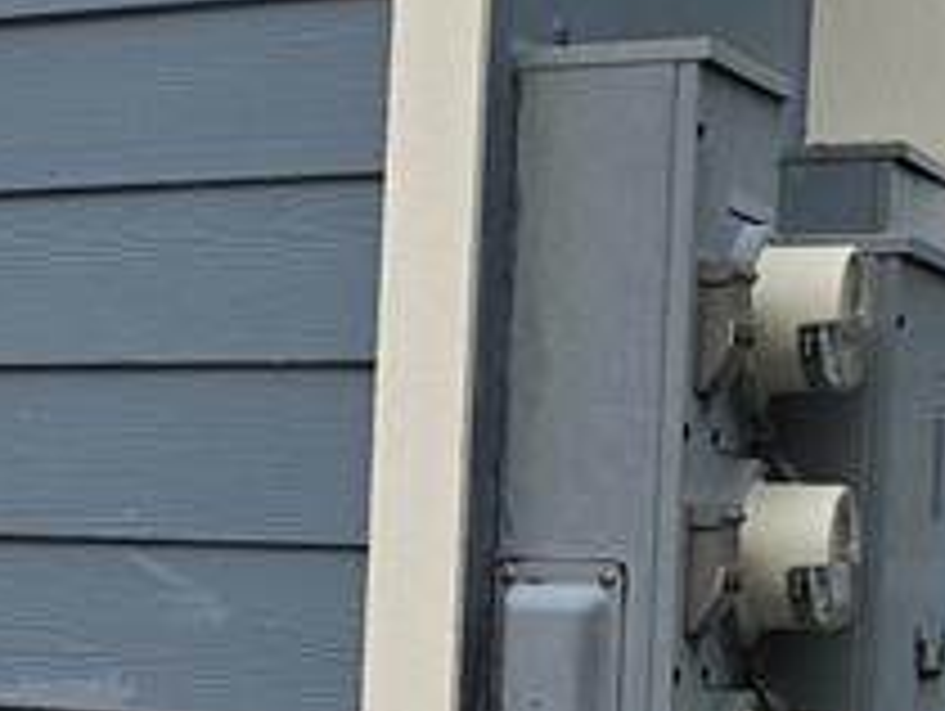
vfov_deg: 13.2
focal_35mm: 112
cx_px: -454
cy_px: 567
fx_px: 3061
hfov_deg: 16.1
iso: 12
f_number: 1.7
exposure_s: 1/254
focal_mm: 6.3
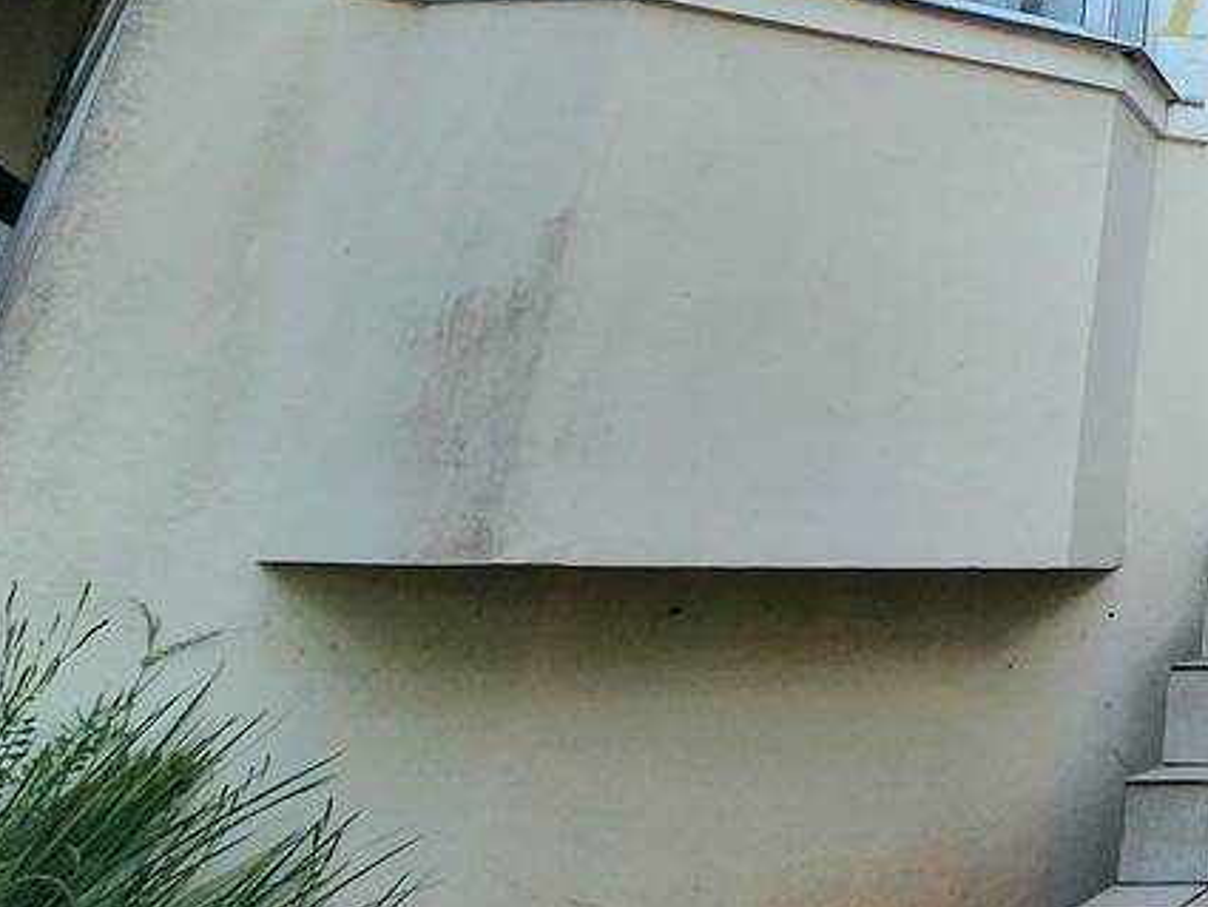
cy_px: -276
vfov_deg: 27.4
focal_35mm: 44
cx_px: 1532
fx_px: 1536
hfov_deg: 33.0
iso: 50
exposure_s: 1/1667
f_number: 2.2
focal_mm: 2.2
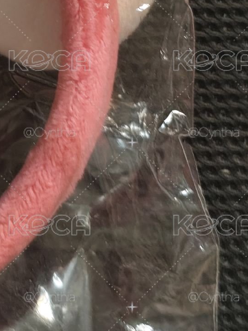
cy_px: -77
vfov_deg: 15.5
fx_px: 1165
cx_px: -32
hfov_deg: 11.9
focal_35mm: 122
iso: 640
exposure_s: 1/30
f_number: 1.65
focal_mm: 6.19
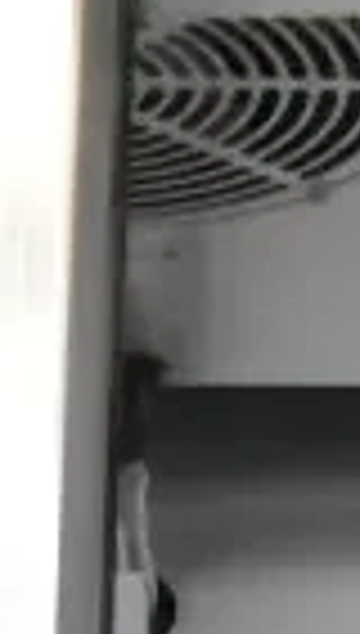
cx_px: -14
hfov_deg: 6.7
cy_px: 2030
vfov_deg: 9.0
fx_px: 3085
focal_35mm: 183
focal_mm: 18
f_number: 6.3
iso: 6400
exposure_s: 1/125
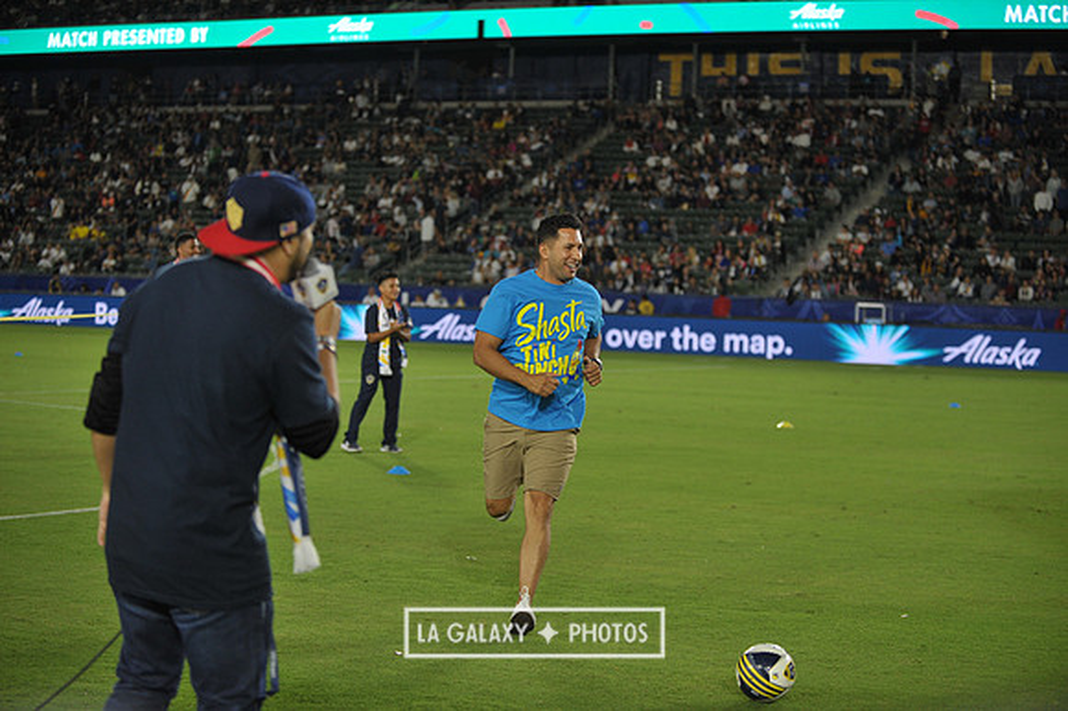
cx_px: 534
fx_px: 2075
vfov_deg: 19.4
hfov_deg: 28.9
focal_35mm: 70
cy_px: 356
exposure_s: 1/1000
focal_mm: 70
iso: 1250
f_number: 2.8
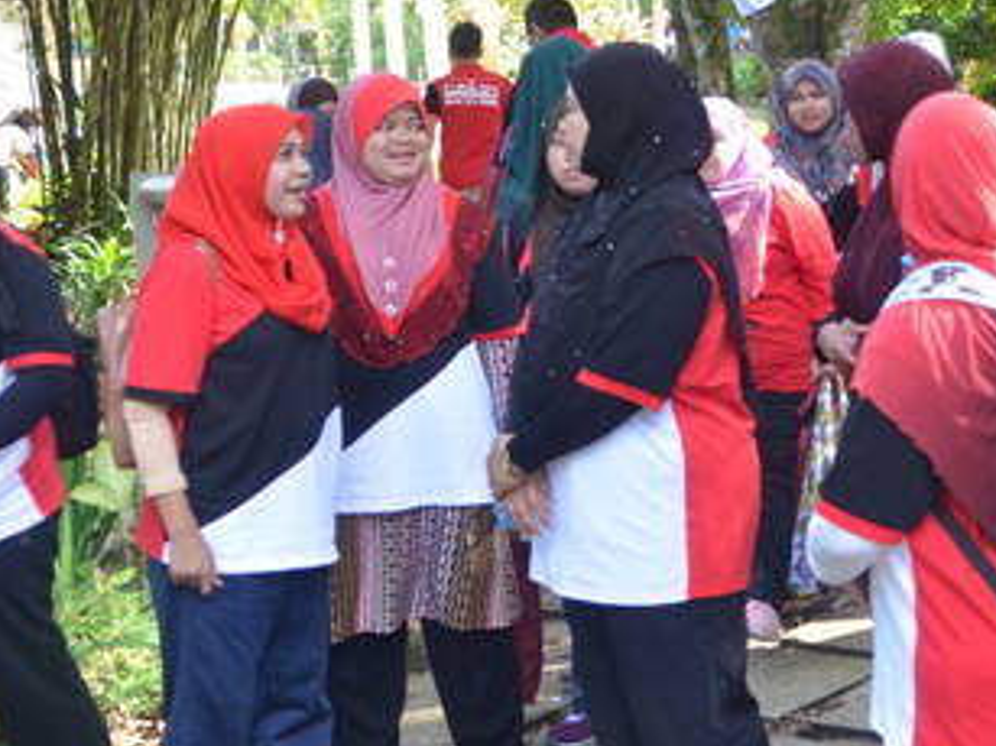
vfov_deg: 19.5
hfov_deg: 23.9
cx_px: 1161
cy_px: 234
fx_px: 2157
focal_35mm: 75
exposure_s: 1/125
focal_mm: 20
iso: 1000
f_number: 4.5
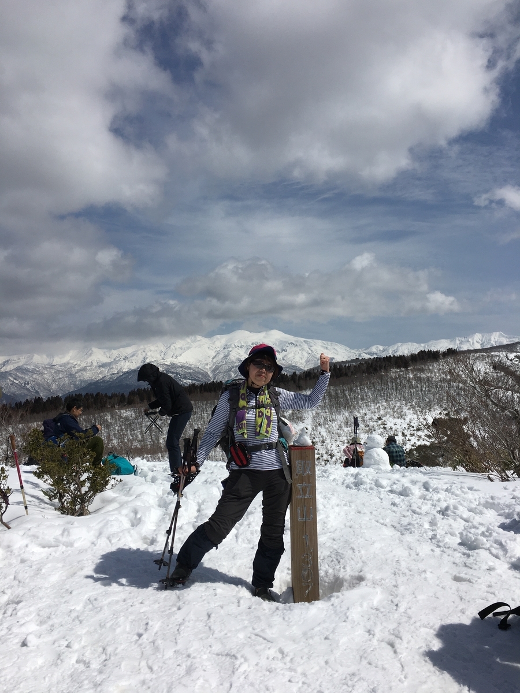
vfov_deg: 61.7
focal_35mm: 29
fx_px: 581
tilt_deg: +3.3
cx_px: 260
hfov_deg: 48.2
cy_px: 346
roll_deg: +1.2
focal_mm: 4.15
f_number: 2.2
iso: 25
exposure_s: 1/6993
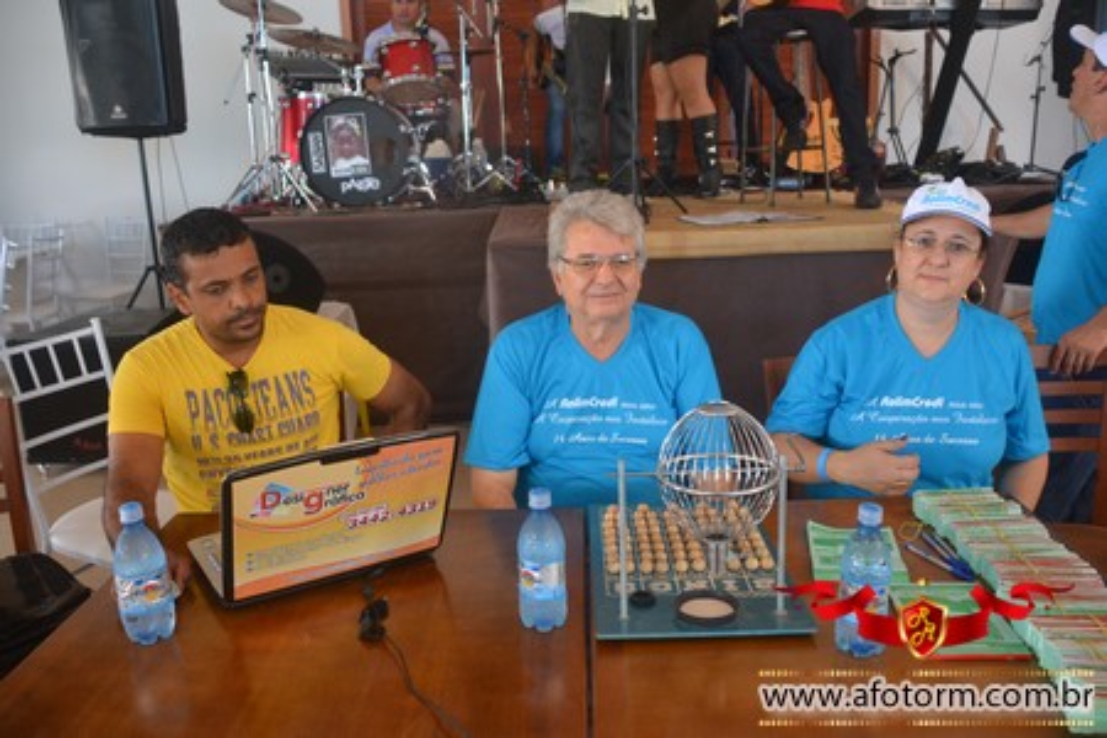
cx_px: 554
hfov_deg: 61.9
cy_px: 369
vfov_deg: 43.6
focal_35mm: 30
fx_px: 922
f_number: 3.5
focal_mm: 20
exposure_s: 1/60
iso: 1000
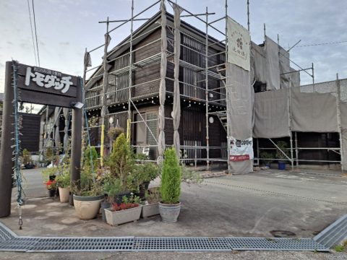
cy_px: 130
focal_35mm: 24
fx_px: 241
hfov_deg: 71.6
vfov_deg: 56.8
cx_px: 174
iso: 125
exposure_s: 1/50
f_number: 1.8
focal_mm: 5.23
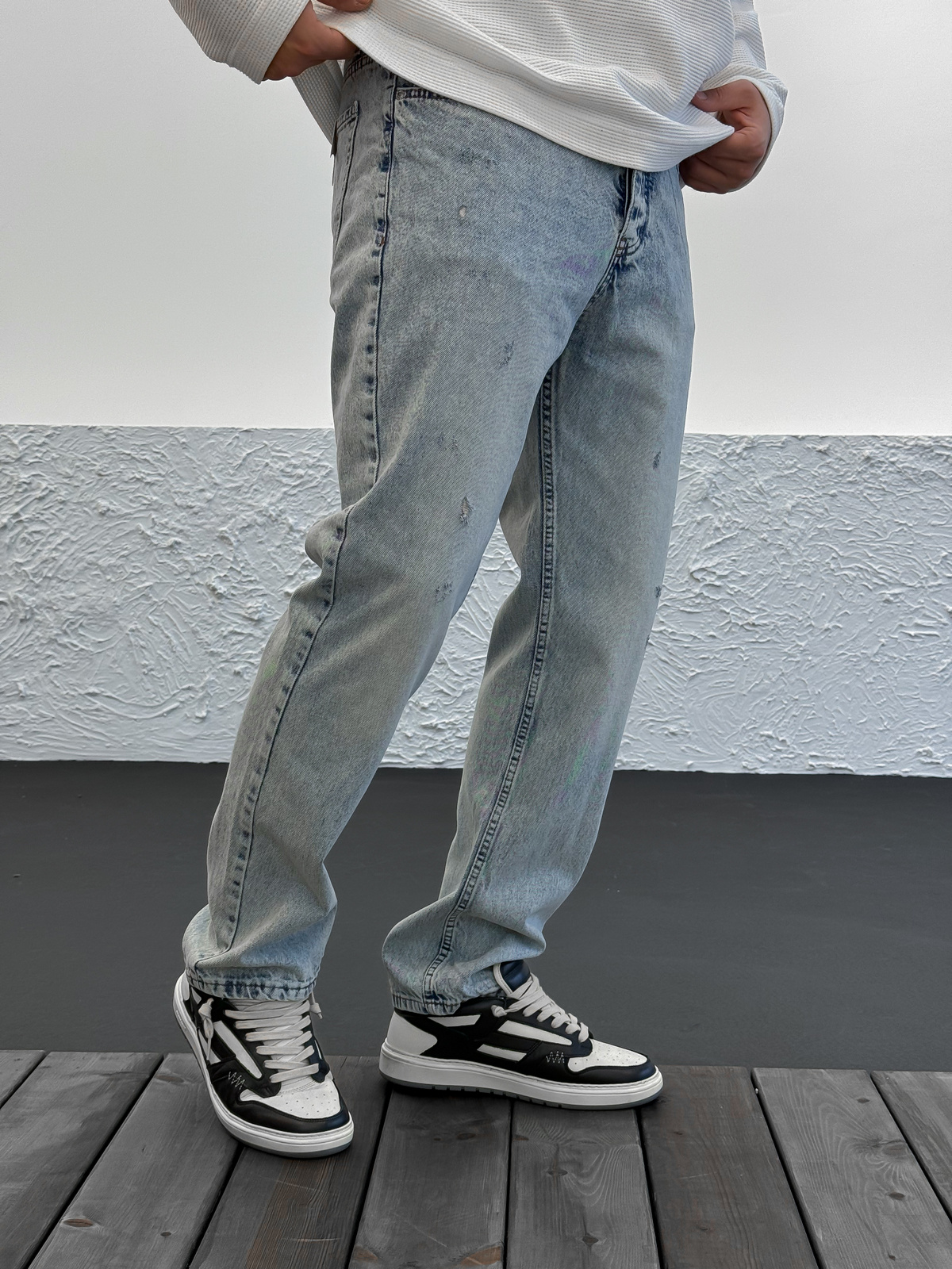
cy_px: 634
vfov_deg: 39.7
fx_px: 1760
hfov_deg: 30.3
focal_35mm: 48
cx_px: 476
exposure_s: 1/100
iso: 64
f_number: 1.8
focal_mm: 6.86
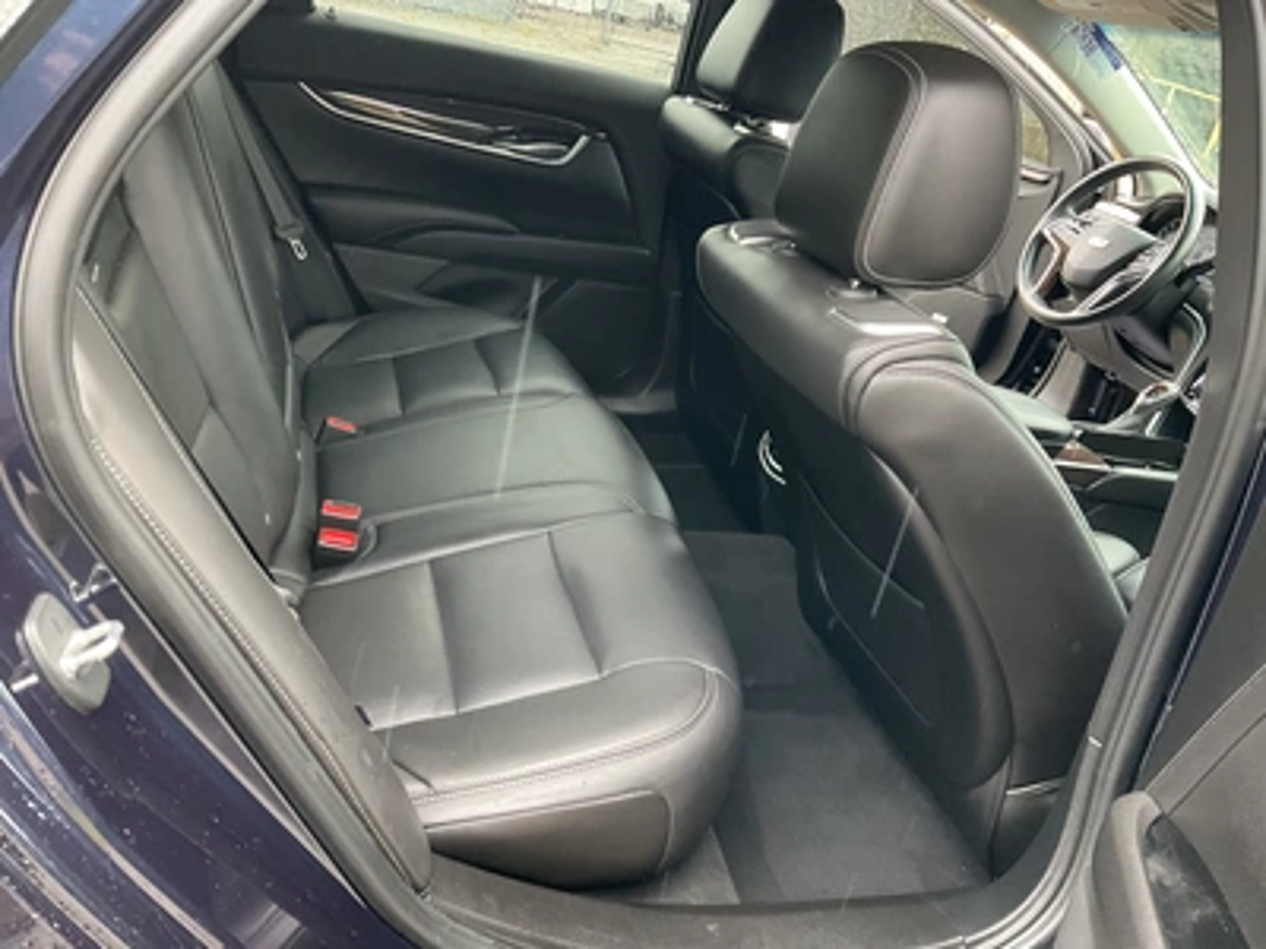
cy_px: 474
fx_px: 1061
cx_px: 633
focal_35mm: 29
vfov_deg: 48.2
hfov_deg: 61.7
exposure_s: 1/60
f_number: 1.8
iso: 100
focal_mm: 3
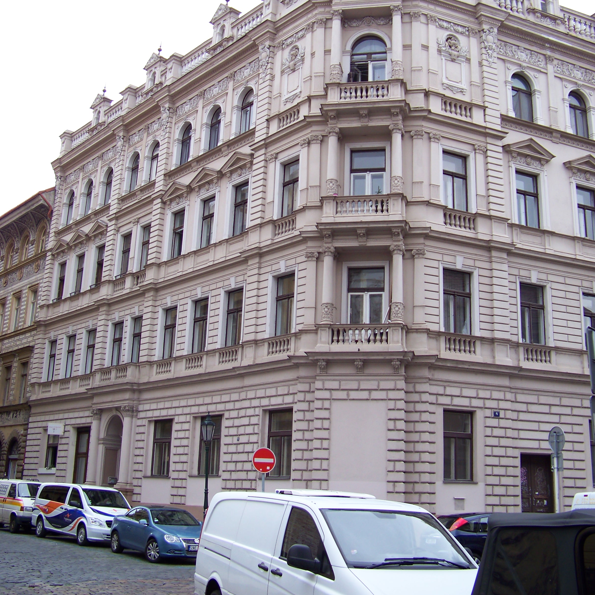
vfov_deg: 38.9
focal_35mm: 43
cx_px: 300
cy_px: 224
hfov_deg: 39.2
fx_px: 836
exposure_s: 1/250
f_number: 2.8
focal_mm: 5.85
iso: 64
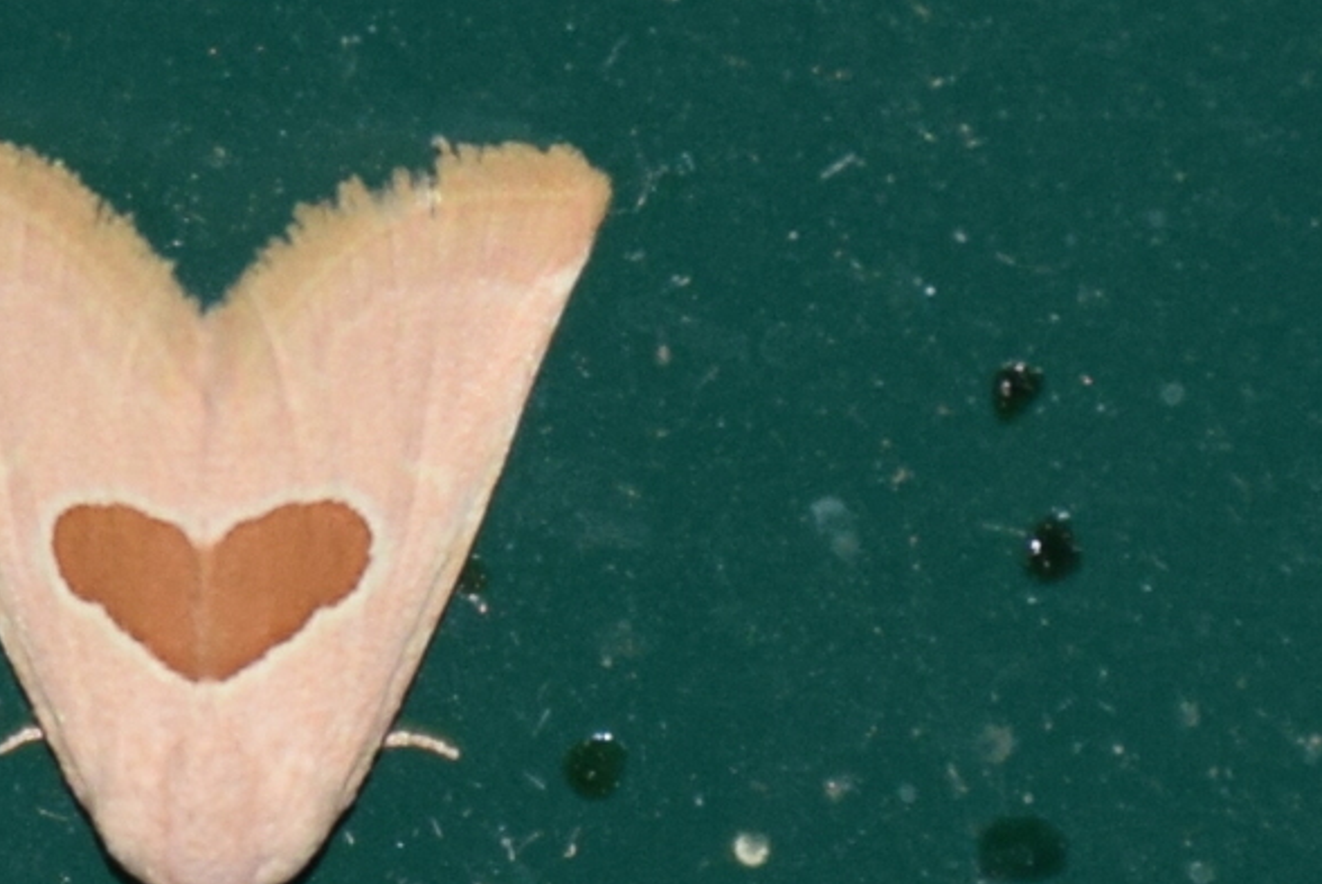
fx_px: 12568
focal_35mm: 342
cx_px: 280
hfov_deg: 6.0
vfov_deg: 4.0
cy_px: 468
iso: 320
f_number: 5.6
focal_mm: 140
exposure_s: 1/60
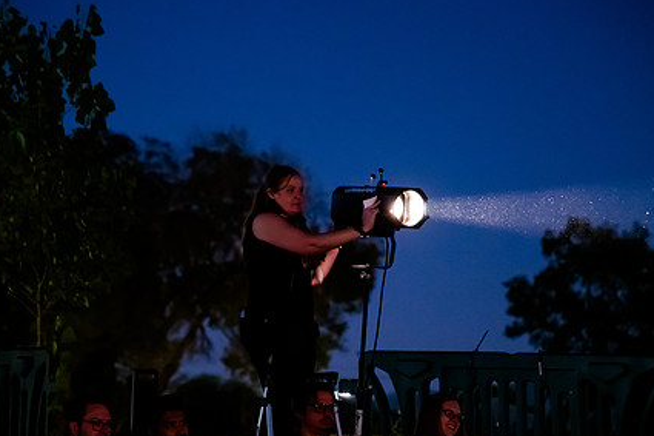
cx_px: 321
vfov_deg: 8.1
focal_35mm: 170
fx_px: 3087
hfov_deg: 12.1
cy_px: 276
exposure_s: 1/50
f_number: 4
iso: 10000
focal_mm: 120
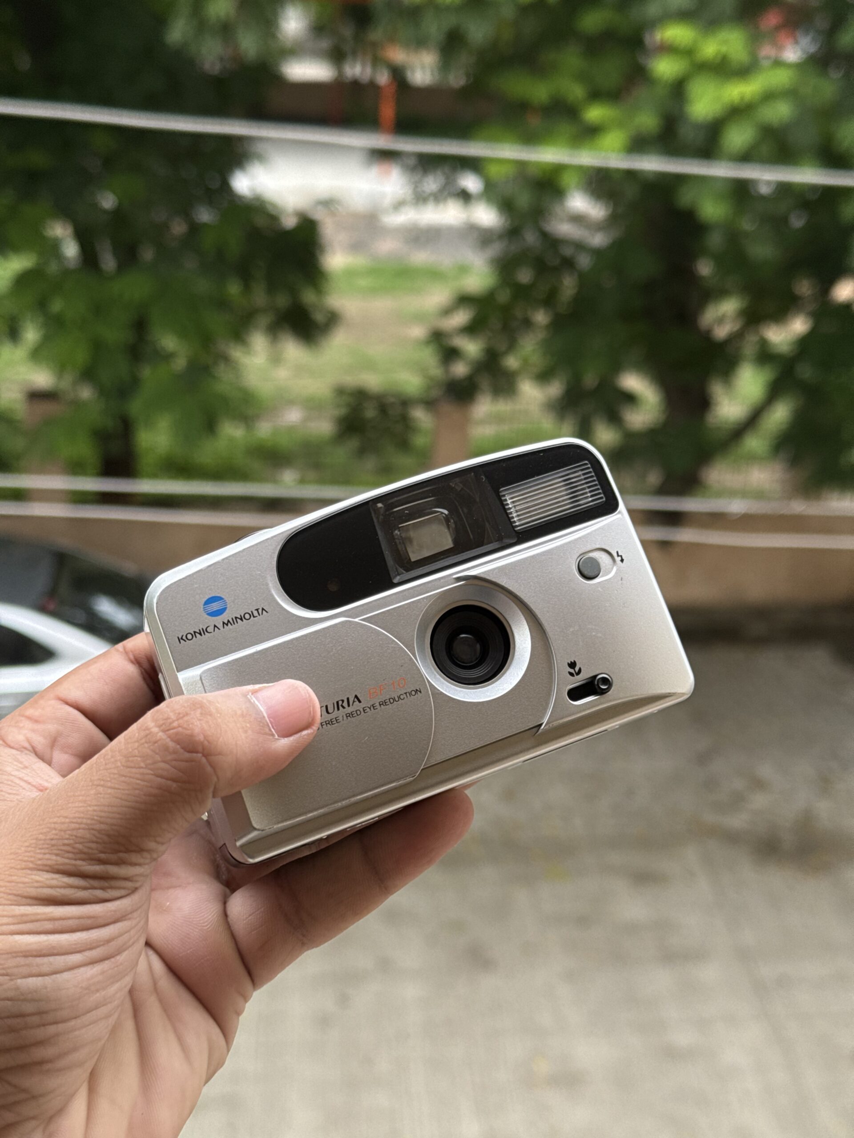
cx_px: 427
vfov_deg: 39.7
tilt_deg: -22.0
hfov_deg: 30.3
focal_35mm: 48
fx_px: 1579
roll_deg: -3.8
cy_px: 569
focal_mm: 6.76
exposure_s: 1/121
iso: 64
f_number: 1.78
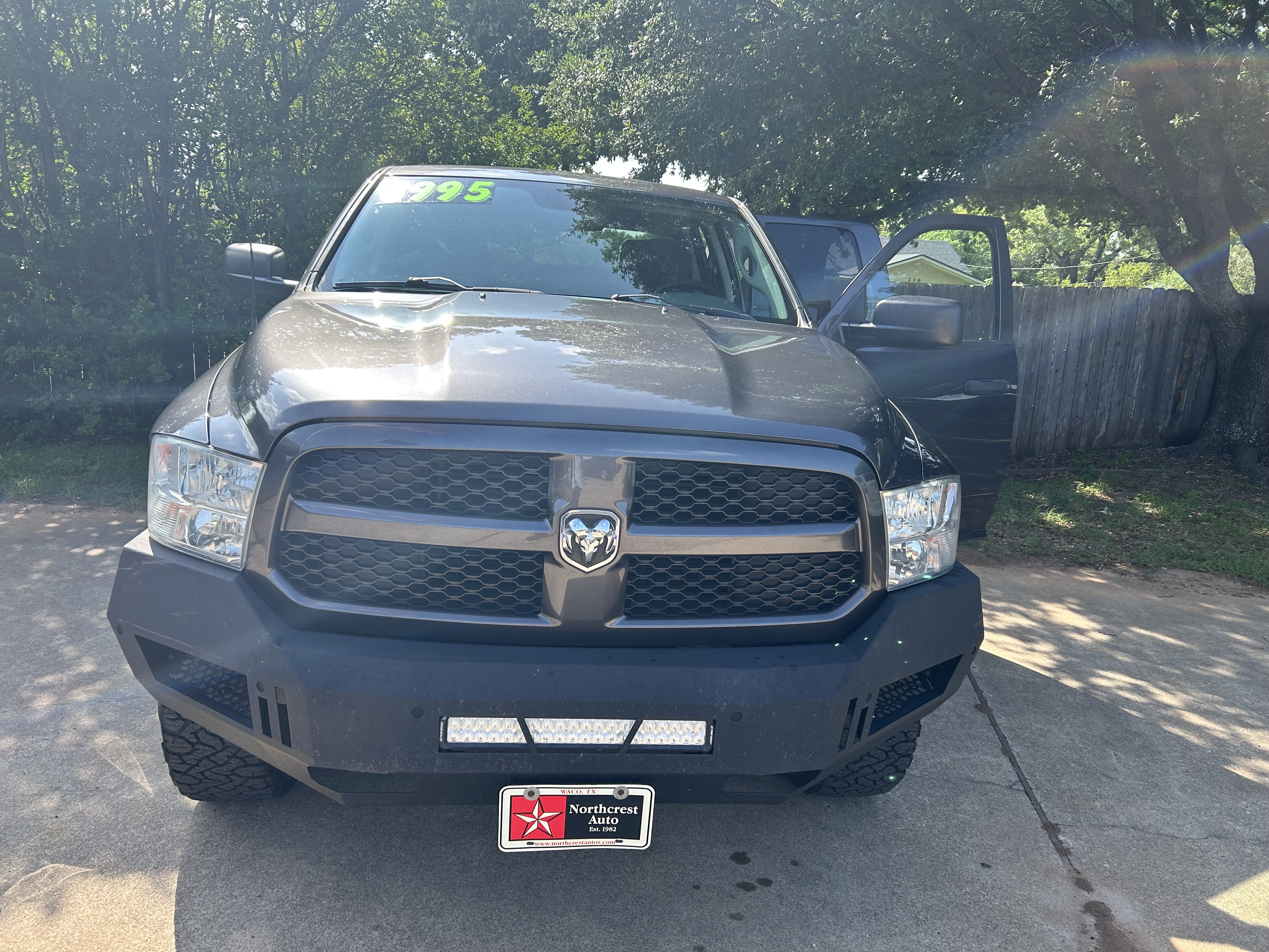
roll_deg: -3.3
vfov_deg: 53.1
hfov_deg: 67.3
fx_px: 953
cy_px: 476
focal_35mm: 26
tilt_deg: -9.5
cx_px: 634
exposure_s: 1/1079
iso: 50
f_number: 1.5
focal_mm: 5.7
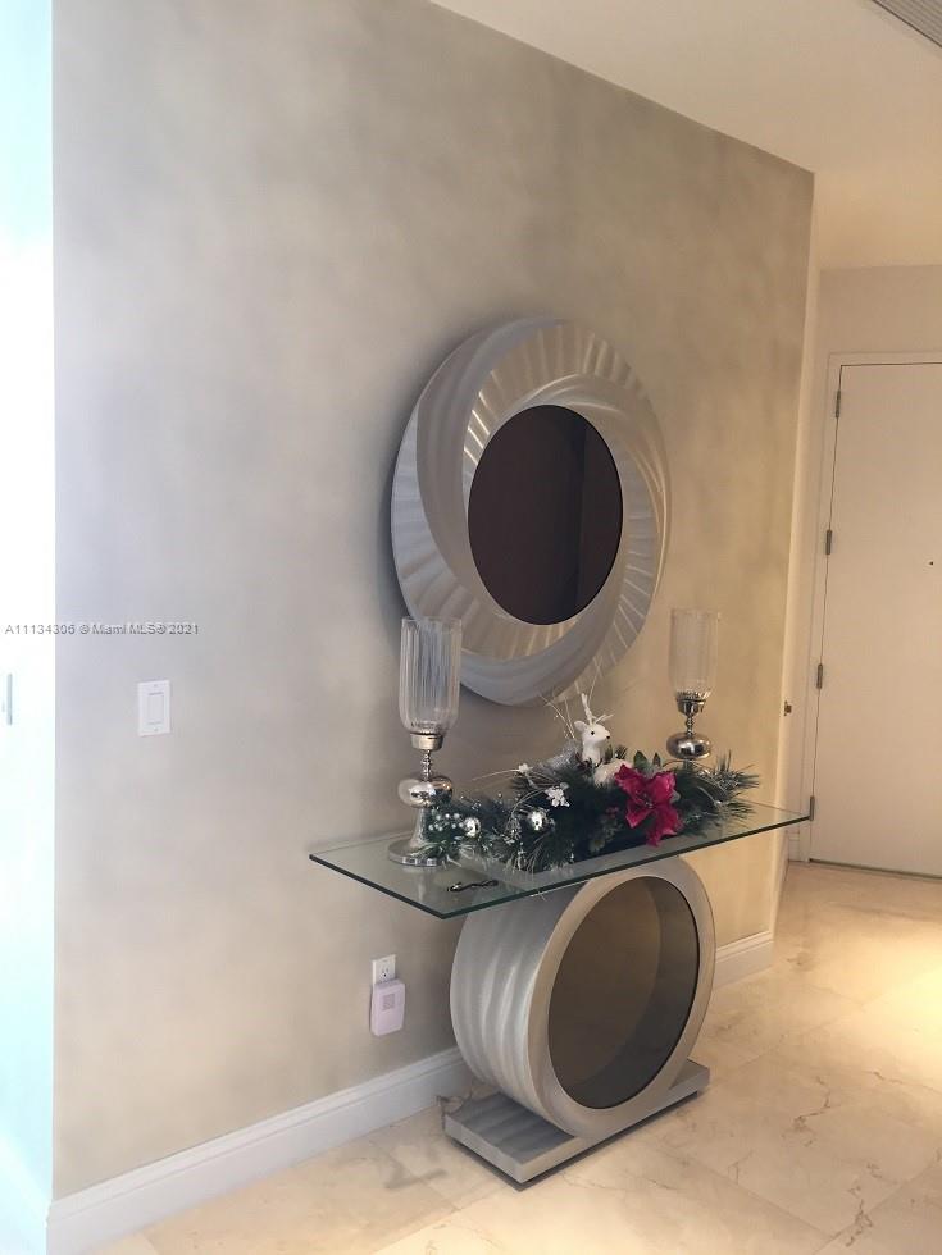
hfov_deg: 48.2
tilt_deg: -4.3
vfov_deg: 61.7
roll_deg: -1.8
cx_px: 471
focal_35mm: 29
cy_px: 628
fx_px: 1052
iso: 80
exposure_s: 1/30
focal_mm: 4.15
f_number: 2.2
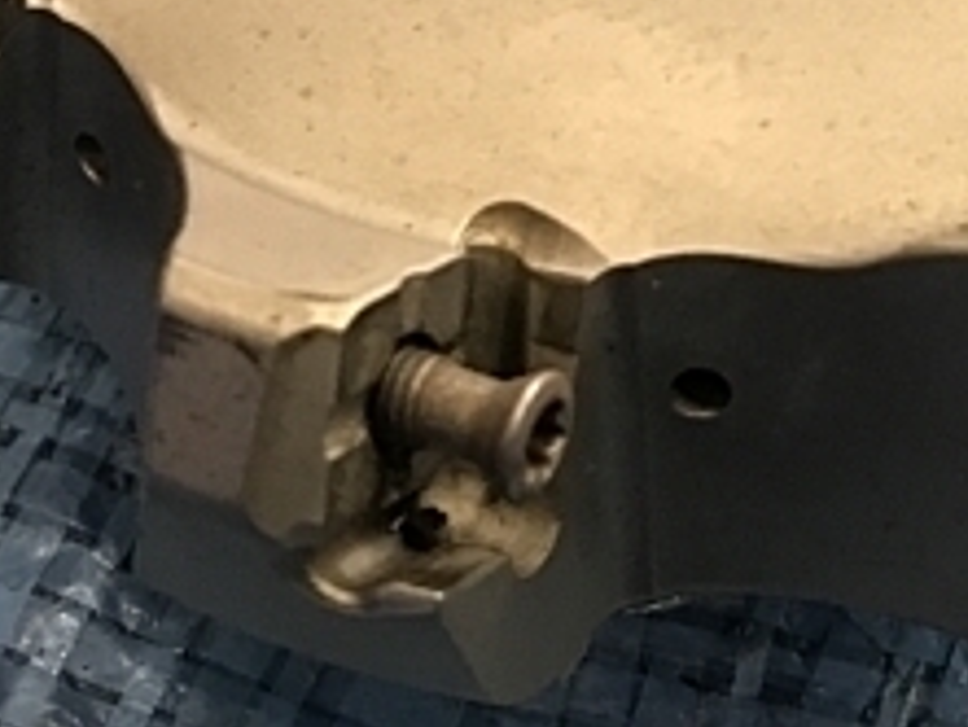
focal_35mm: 81
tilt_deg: -48.0
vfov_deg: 17.3
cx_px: 749
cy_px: -184
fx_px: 2266
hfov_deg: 23.8
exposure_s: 1/15
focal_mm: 3.99
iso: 40
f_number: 1.8
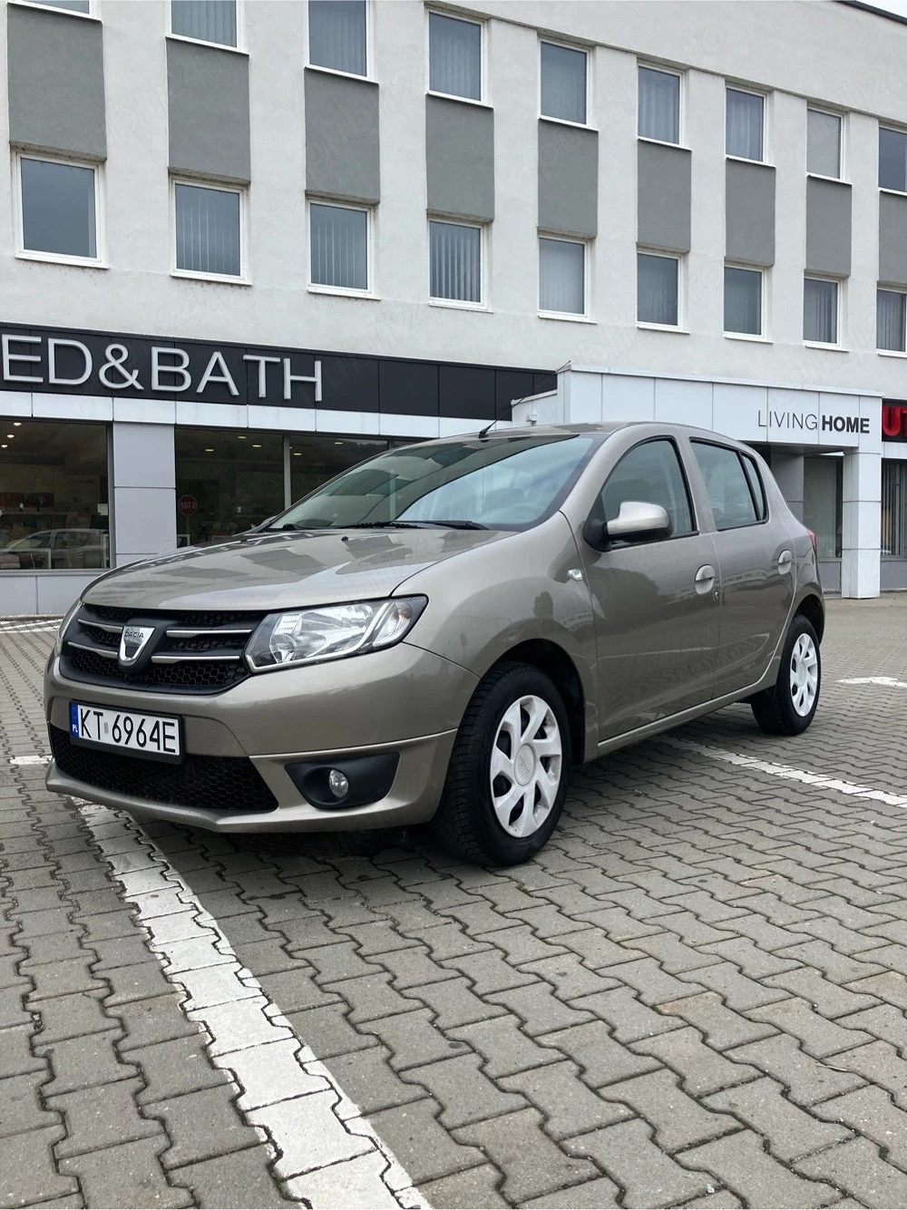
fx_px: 979
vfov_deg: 63.5
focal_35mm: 28
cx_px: 454
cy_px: 605
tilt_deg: -3.1
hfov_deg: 49.7
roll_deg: -0.2
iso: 32
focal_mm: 3.99
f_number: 1.8
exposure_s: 1/408
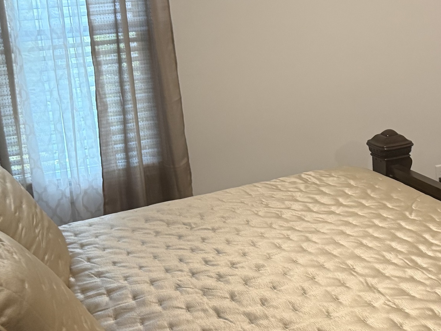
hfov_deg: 32.0
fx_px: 764
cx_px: 283
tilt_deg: -11.3
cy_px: 109
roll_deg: +3.6
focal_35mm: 60
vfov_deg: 24.3
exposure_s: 1/60
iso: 500
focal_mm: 6.76
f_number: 1.78
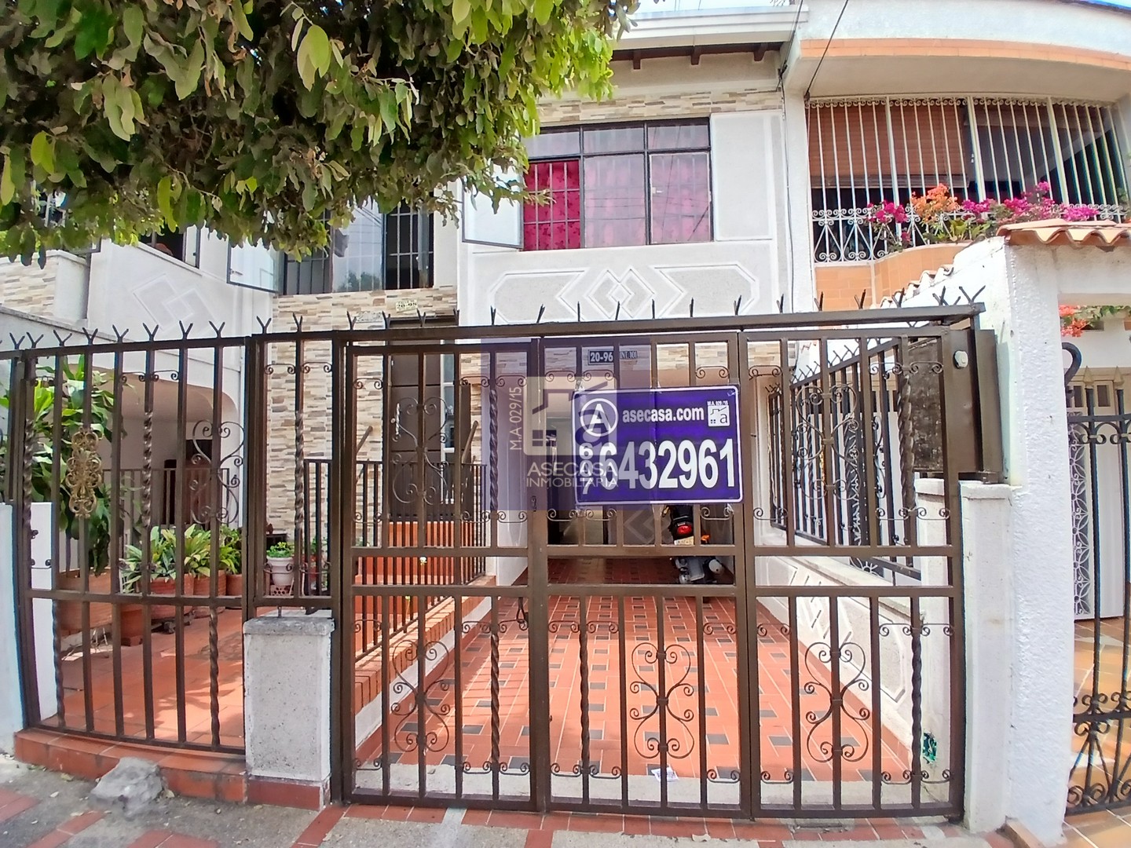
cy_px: 424
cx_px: 566
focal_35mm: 17
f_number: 2.2
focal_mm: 1.4
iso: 50
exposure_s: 1/252
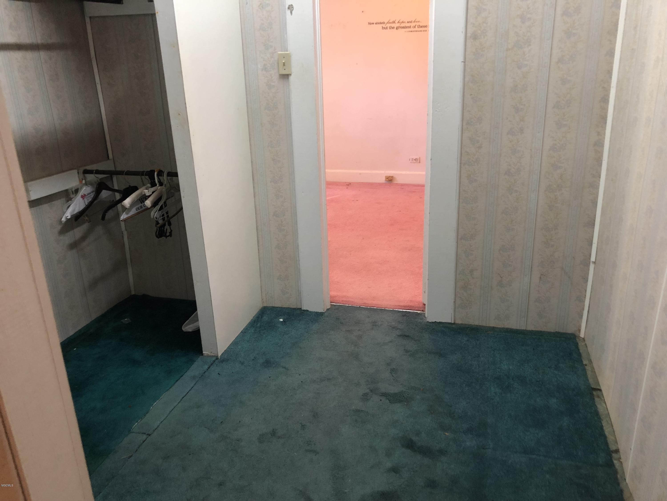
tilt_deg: -20.4
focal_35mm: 28
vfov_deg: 49.7
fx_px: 540
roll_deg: +0.7
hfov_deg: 63.4
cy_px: 250
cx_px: 334
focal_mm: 3.99
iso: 50
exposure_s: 1/15
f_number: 1.8
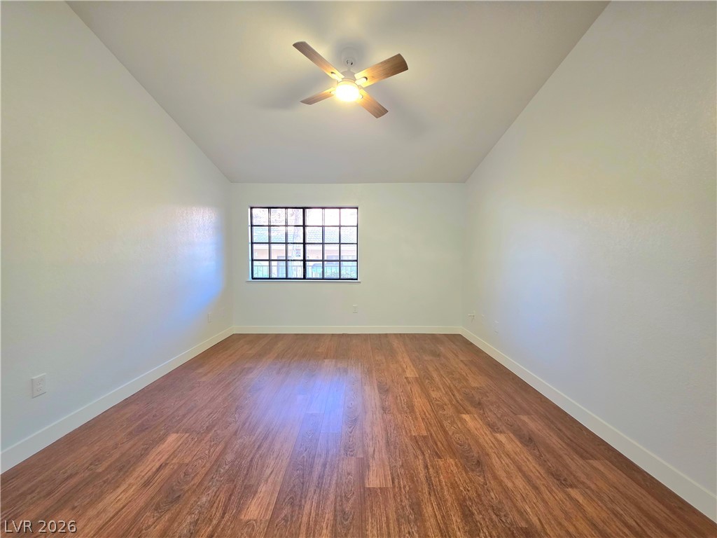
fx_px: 269
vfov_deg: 89.9
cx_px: 358
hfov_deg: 106.2
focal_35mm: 13
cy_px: 269
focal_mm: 2.2
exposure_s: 1/50.3
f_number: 1.9
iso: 200
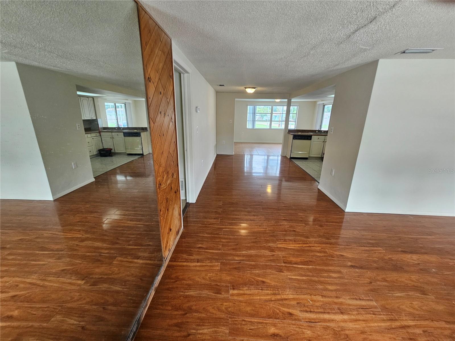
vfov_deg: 89.9
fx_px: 171
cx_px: 228
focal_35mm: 13
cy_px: 170
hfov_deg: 106.2
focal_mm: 2.2
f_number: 2.2
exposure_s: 1/60
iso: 80
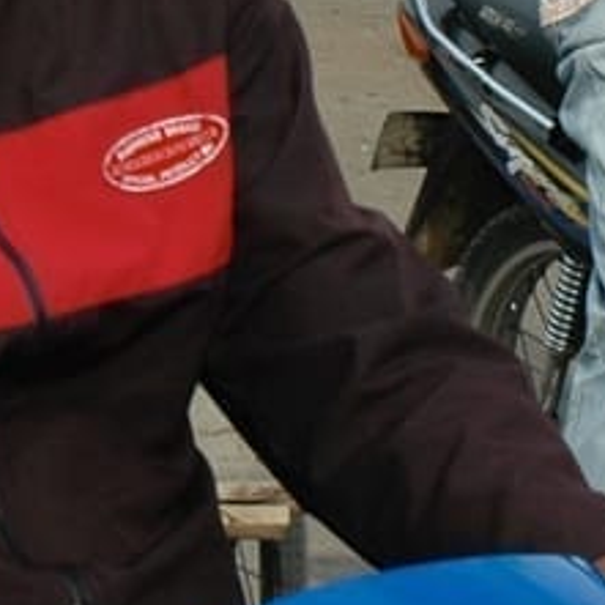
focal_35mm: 328
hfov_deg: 5.2
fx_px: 6486
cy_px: -229
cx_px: -783
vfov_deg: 5.3
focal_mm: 38
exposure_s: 1/320
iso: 200
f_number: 9
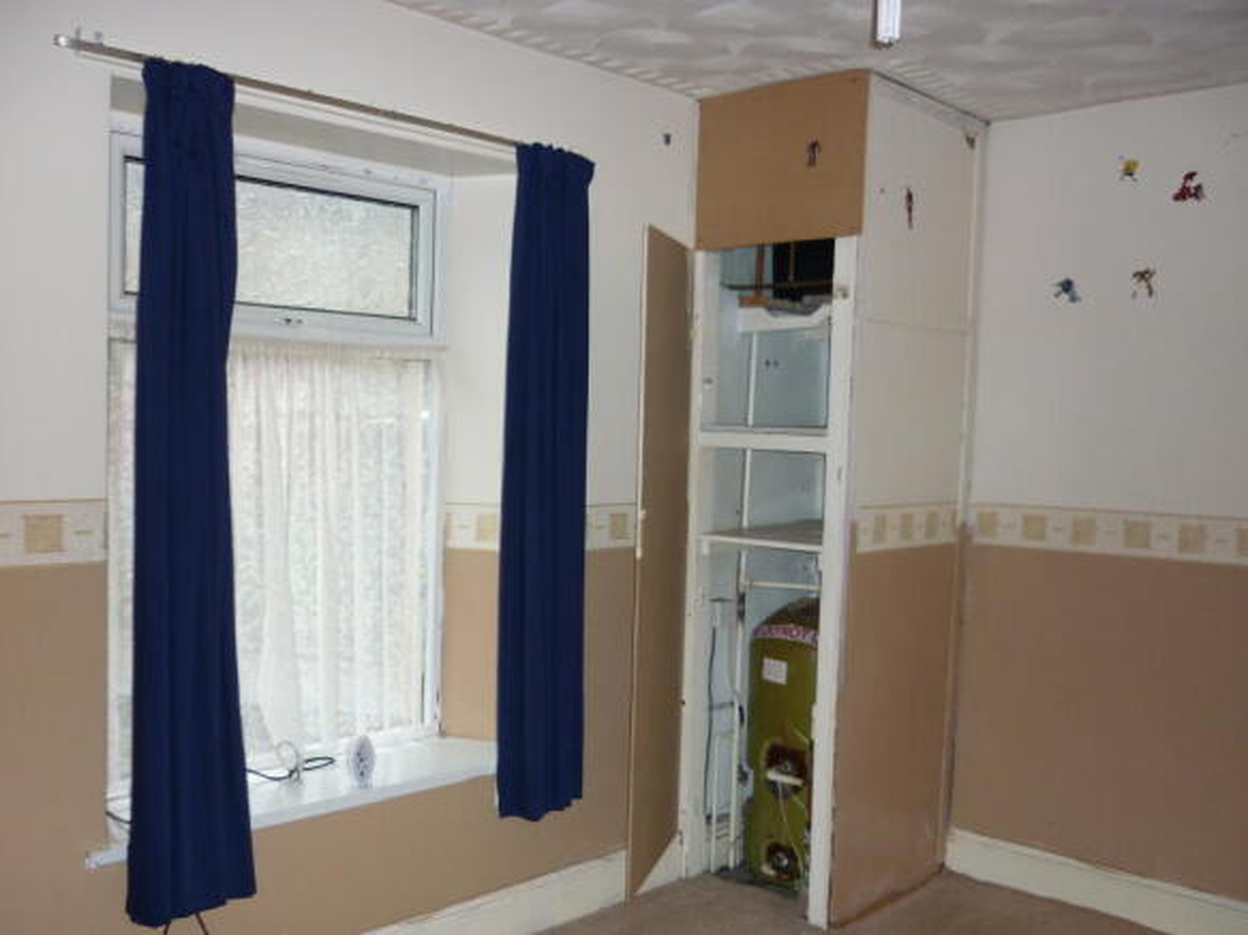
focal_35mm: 33
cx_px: 624
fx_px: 1189
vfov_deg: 42.9
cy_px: 468
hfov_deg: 55.4
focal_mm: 5.5
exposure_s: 1/30
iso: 160
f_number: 2.8
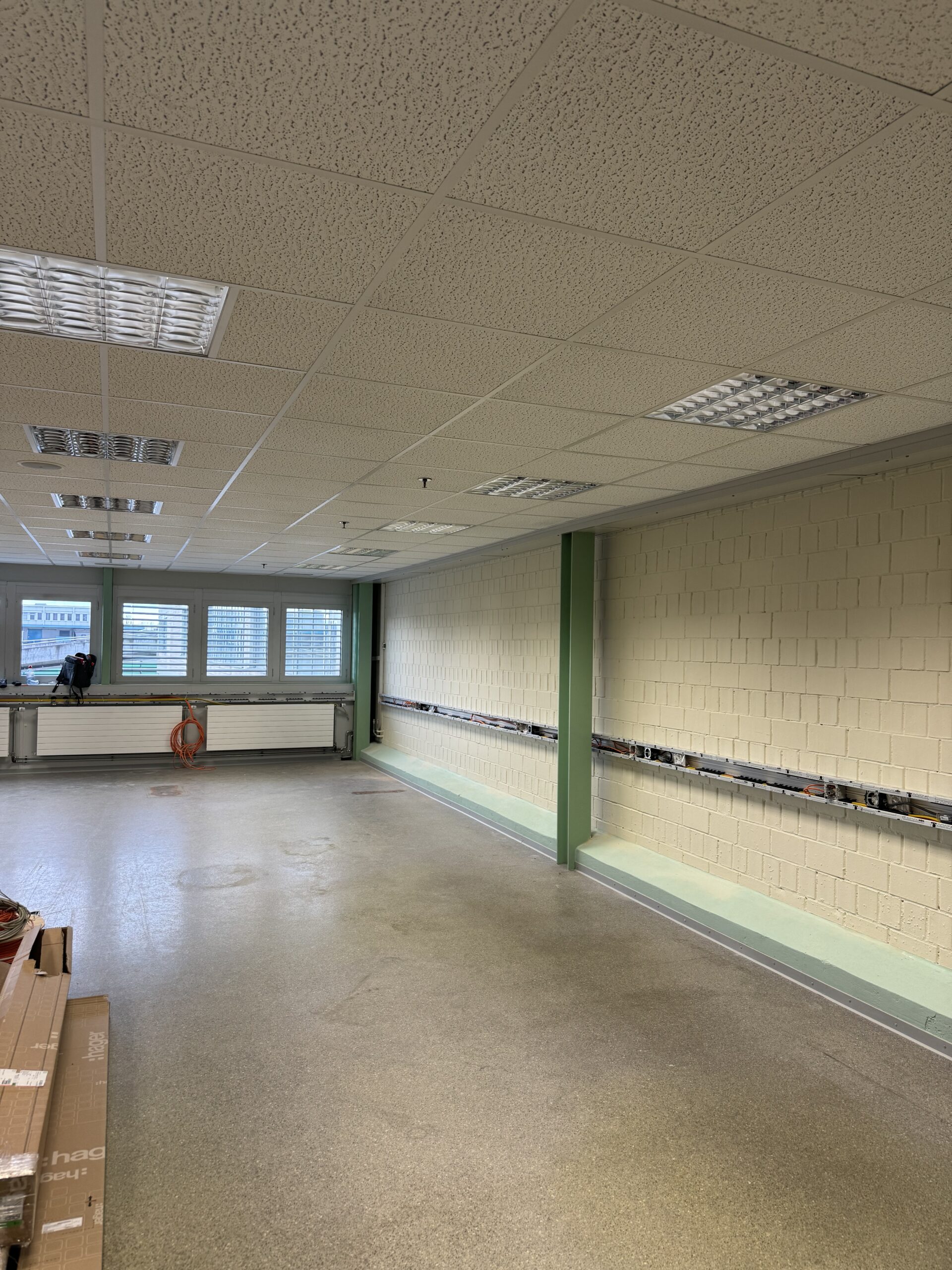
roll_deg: -0.4
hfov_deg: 56.8
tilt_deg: +2.4
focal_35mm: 24
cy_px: 635
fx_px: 880
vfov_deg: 71.6
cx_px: 476
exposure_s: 1/100
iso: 100
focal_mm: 6.86
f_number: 1.78
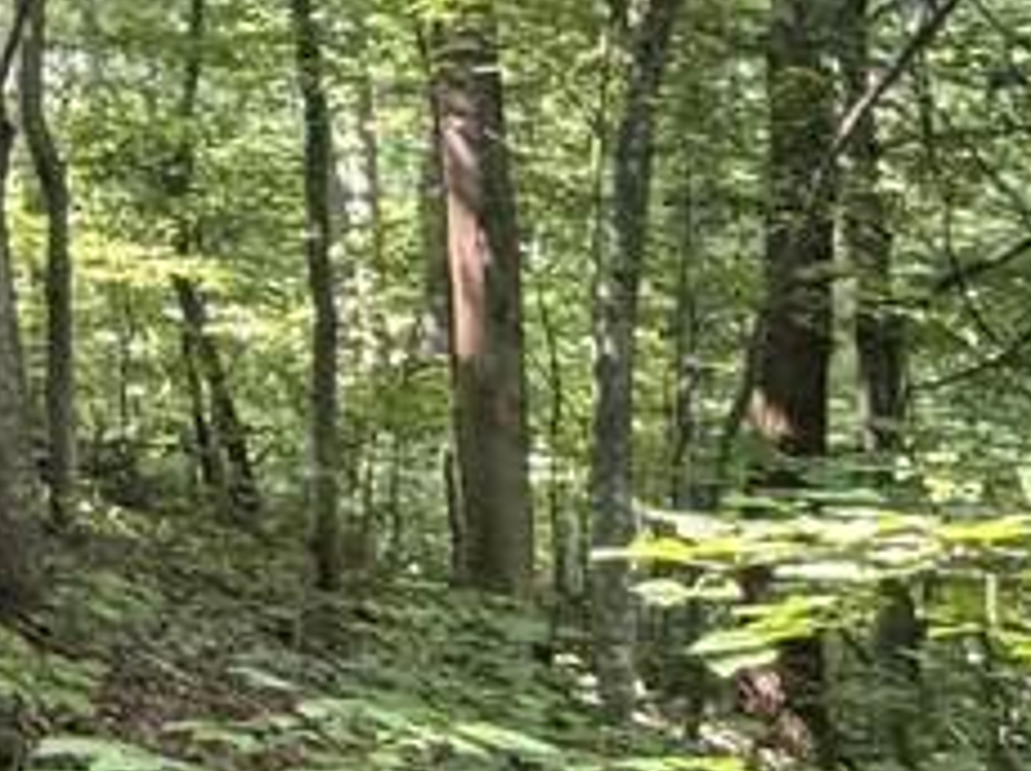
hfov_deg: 17.5
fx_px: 2321
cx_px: -1058
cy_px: 139
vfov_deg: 18.7
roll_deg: +4.8
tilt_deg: +3.2
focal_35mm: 78
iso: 320
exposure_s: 1/66
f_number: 2.2
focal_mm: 2.22
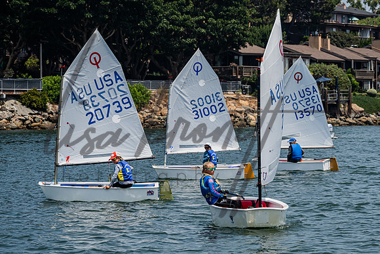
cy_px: 168
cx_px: 229
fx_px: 1661
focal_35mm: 157
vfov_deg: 8.7
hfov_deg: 13.0
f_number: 6.7
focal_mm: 115
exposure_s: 1/1600
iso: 320
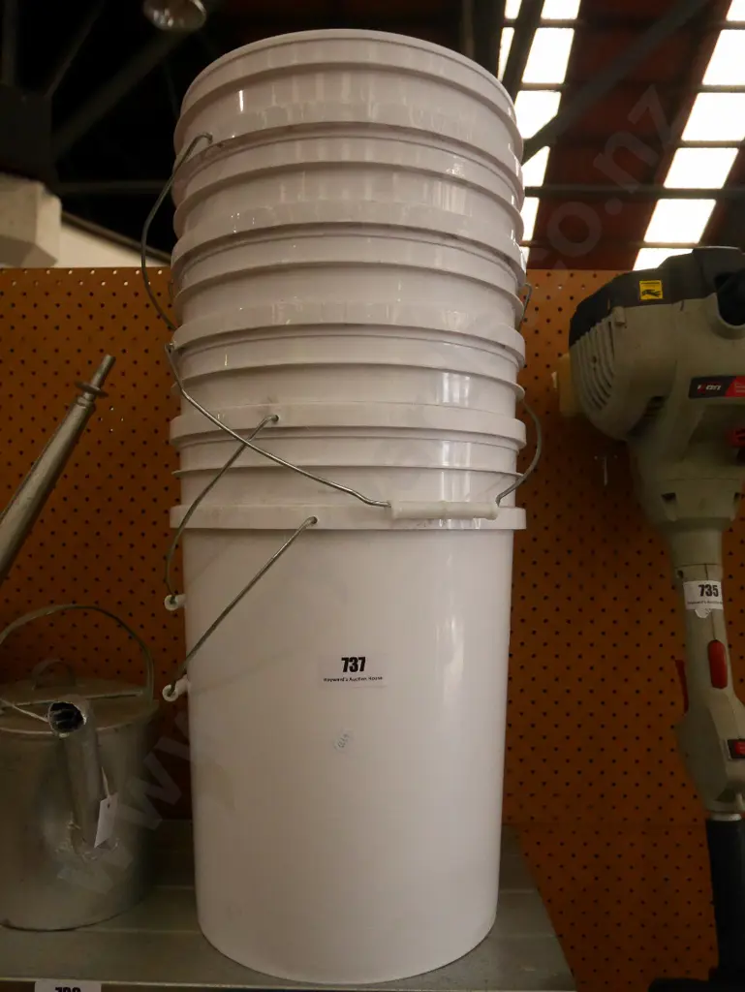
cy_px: 496
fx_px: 745
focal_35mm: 26
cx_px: 372
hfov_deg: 53.1
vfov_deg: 67.3
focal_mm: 13
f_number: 3.7
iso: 3200
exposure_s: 1/640
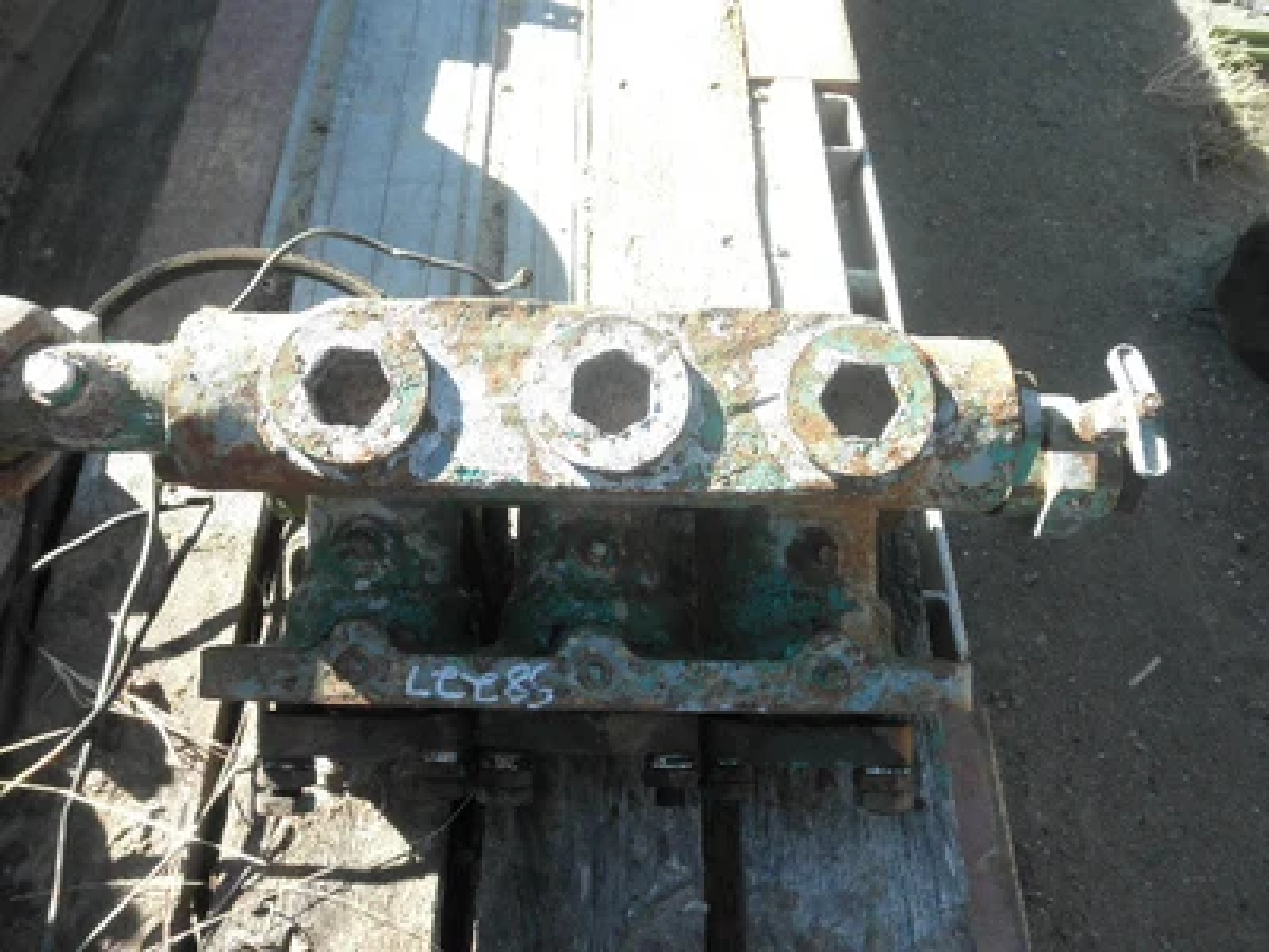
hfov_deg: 63.4
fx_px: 1026
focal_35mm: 28
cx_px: 634
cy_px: 476
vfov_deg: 49.7
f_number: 3
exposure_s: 1/160
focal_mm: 5
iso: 64
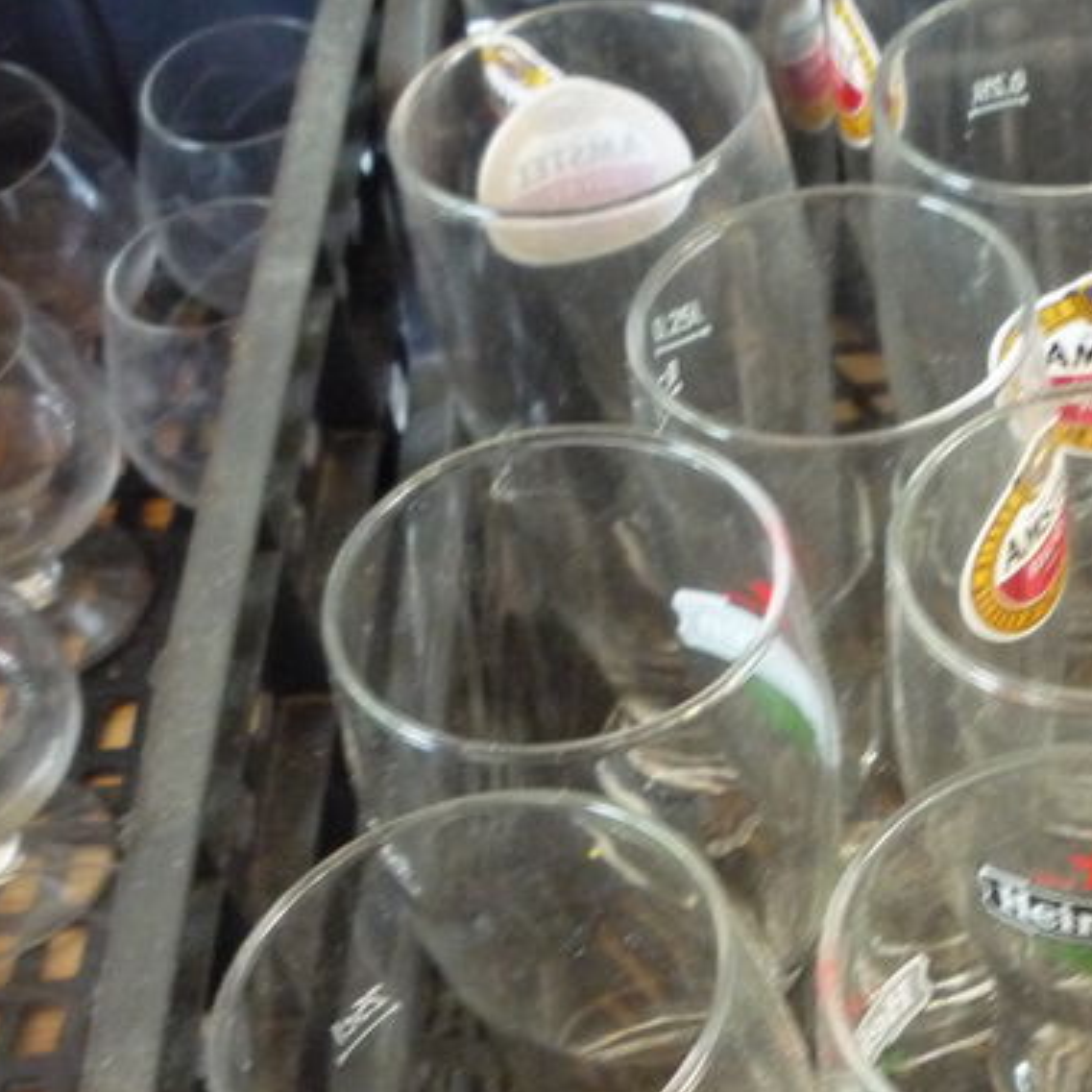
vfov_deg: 24.4
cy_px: 795
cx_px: 1124
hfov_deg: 23.5
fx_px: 2498
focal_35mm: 70
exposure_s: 1/20
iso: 400
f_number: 3.3
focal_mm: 5.2
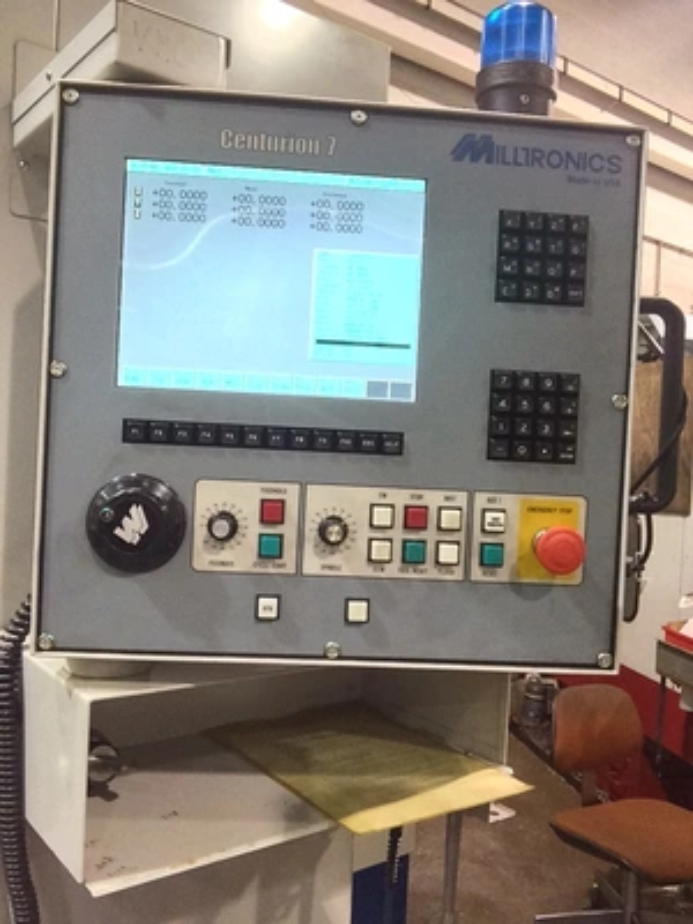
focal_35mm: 31
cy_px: 462
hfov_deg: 45.4
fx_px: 827
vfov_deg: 58.4
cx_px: 346
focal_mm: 2.15
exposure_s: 1/30
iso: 400
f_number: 2.4
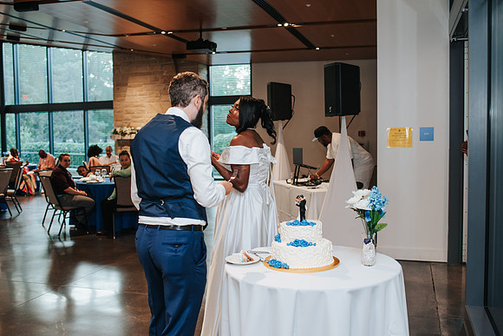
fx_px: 519
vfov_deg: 35.9
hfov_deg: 51.7
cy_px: 168
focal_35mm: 37
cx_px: 252
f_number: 2.8
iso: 720
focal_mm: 35
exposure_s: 1/160
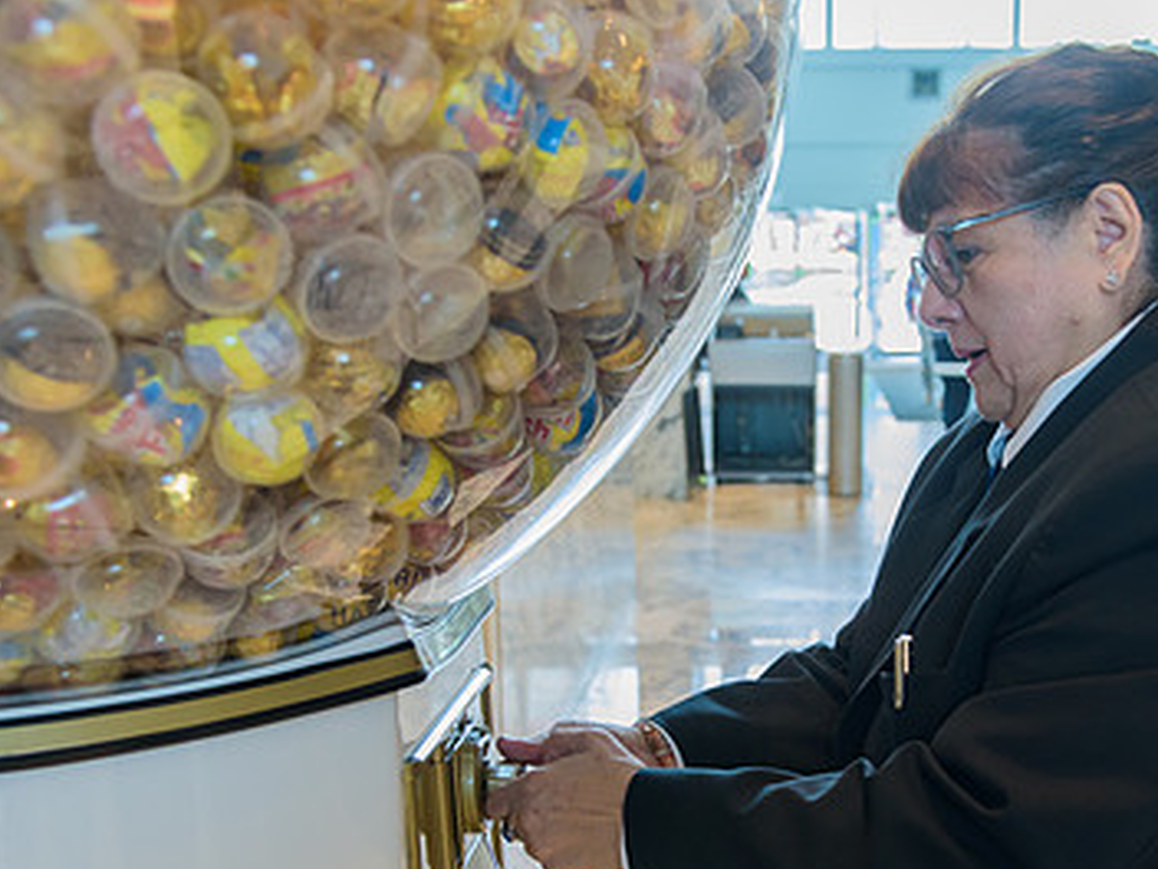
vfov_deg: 31.3
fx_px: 1539
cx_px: 770
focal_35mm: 46
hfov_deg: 40.7
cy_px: 578
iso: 1600
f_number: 3.2
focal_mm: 29
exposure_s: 1/125
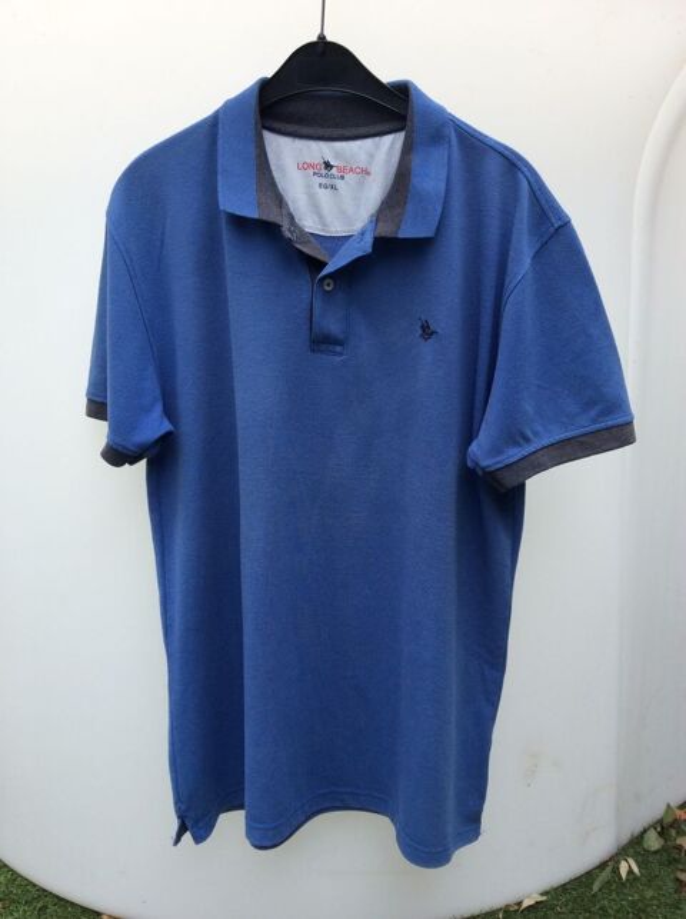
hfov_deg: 44.0
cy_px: 460
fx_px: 848
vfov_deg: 56.9
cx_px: 343
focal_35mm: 32
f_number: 2.4
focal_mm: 3.3
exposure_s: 1/349
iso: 32
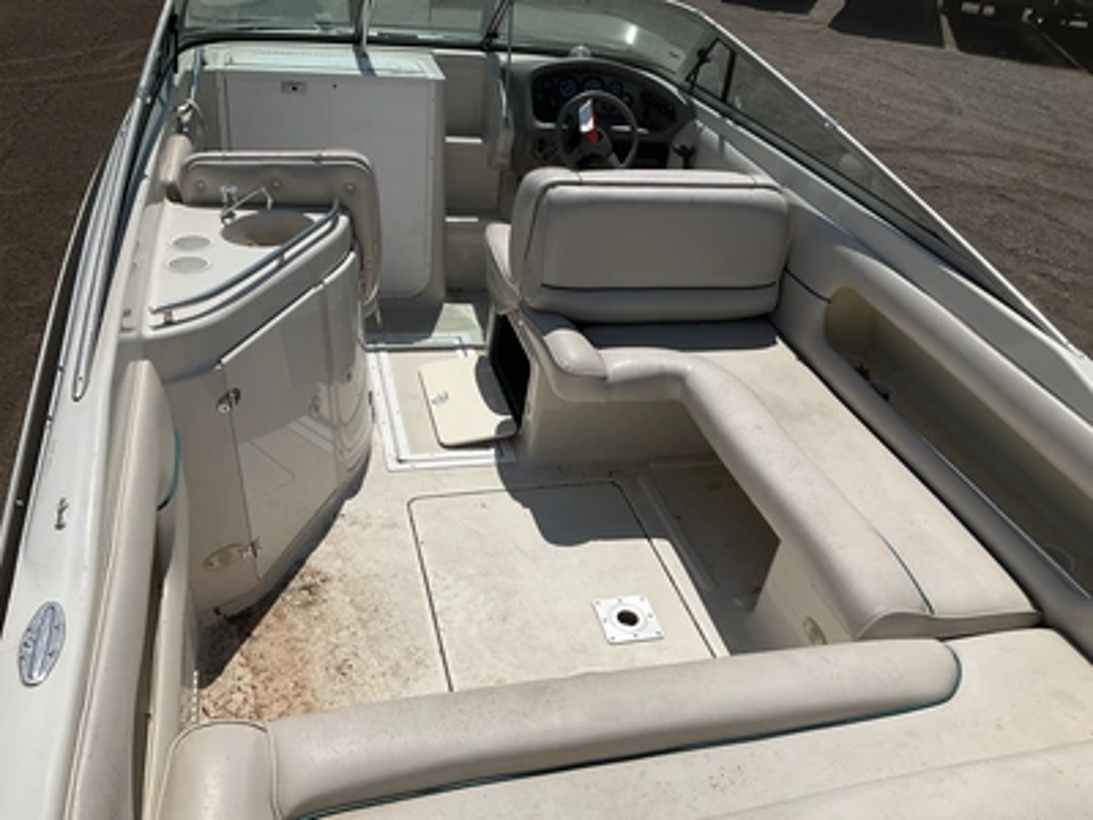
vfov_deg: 48.2
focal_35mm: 29
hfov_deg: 61.7
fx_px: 916
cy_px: 410
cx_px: 546
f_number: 1.8
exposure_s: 1/5814
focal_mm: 3
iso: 25
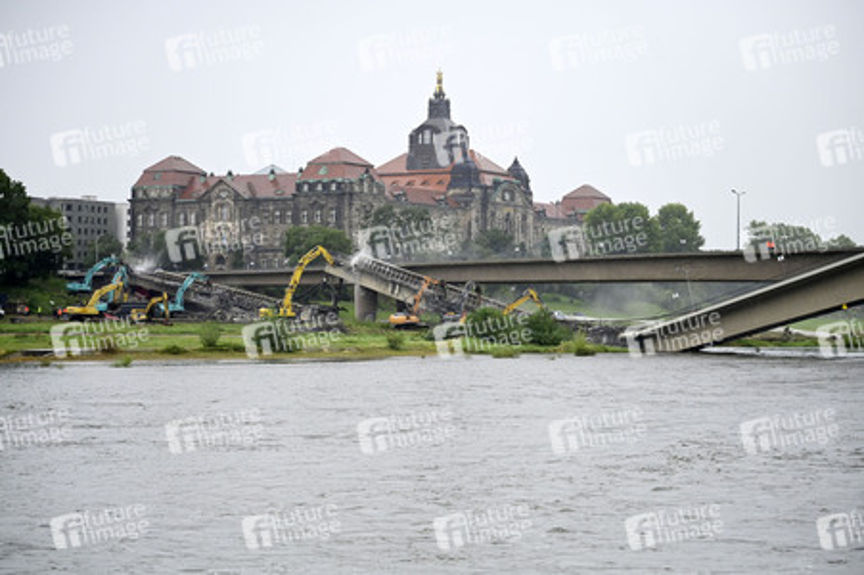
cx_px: 432
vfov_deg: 19.4
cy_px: 288
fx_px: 1679
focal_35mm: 70
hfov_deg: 28.9
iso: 2000
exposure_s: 1/8000
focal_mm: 70
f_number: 2.8
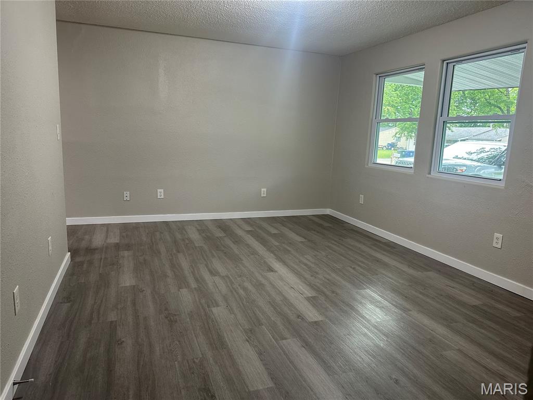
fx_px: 370
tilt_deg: -9.9
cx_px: 266
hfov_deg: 71.6
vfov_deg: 56.8
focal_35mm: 24
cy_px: 200
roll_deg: -1.5
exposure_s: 1/60
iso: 160
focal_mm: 6.86
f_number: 1.78
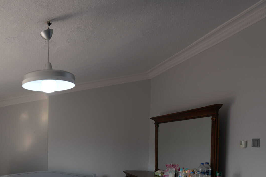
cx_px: 31
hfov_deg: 51.2
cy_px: 155
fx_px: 244
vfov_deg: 37.6
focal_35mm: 33
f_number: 4.5
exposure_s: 1/80
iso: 100
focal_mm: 17
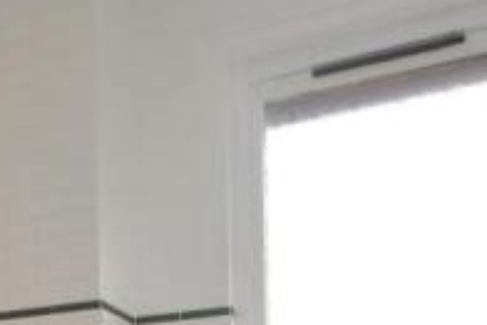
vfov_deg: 22.2
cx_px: 106
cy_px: 490
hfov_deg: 38.3
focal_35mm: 50
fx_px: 677
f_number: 4
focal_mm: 10
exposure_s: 1/60
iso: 100
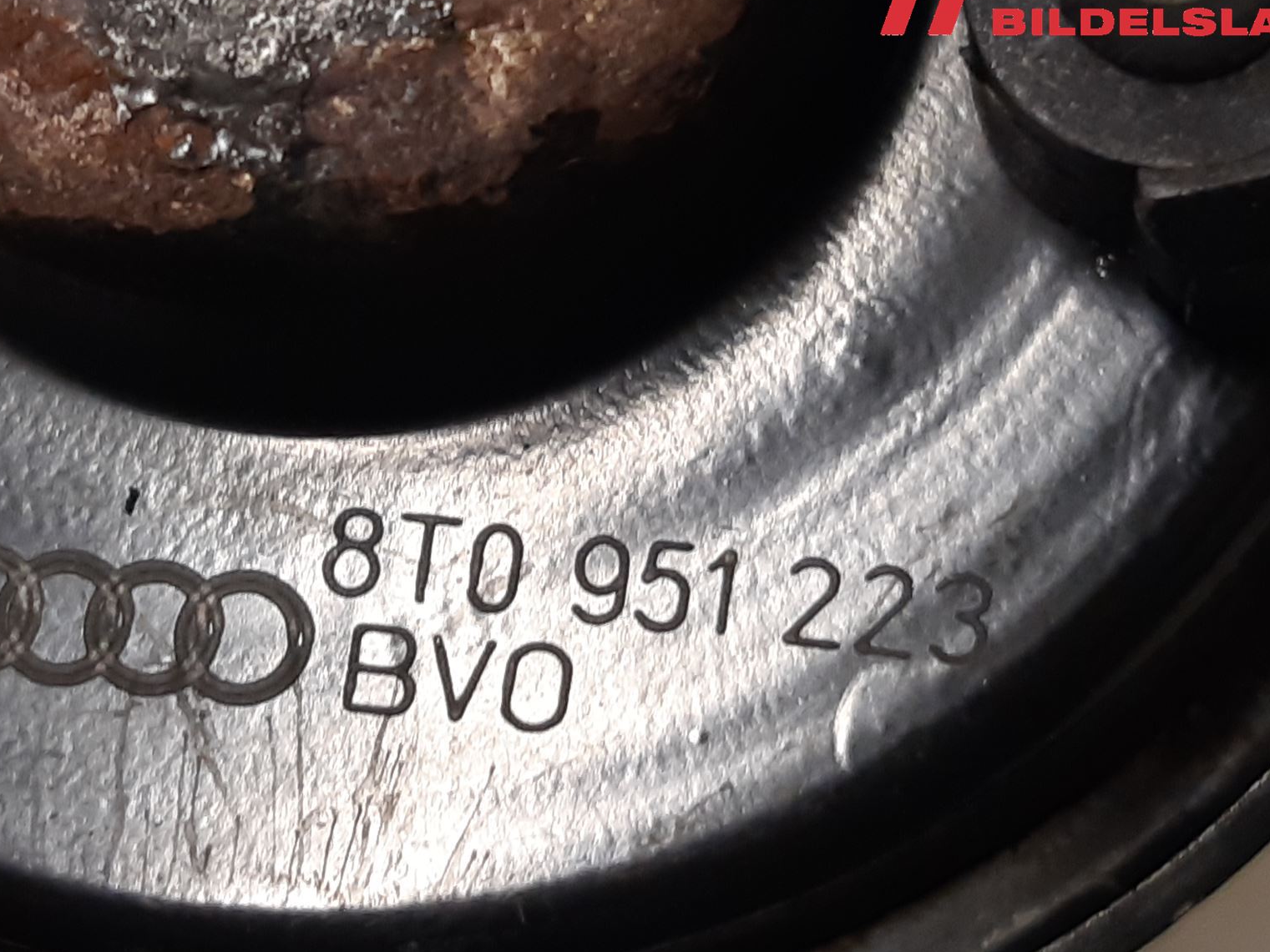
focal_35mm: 35
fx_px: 1284
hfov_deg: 52.4
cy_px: 535
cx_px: 538
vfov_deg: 40.6
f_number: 1.7
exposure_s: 1/50
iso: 100
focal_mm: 3.93
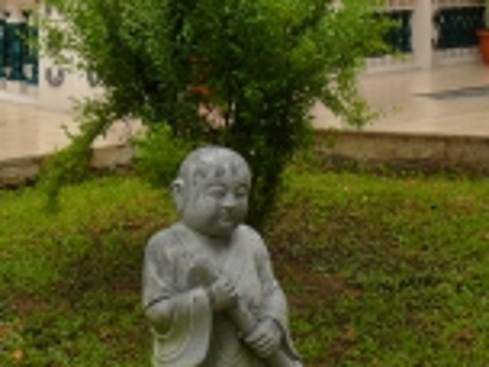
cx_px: 142
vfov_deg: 14.3
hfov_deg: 19.4
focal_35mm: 101
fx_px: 1427
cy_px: -32
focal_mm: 7.4
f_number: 4.5
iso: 100
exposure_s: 1/200
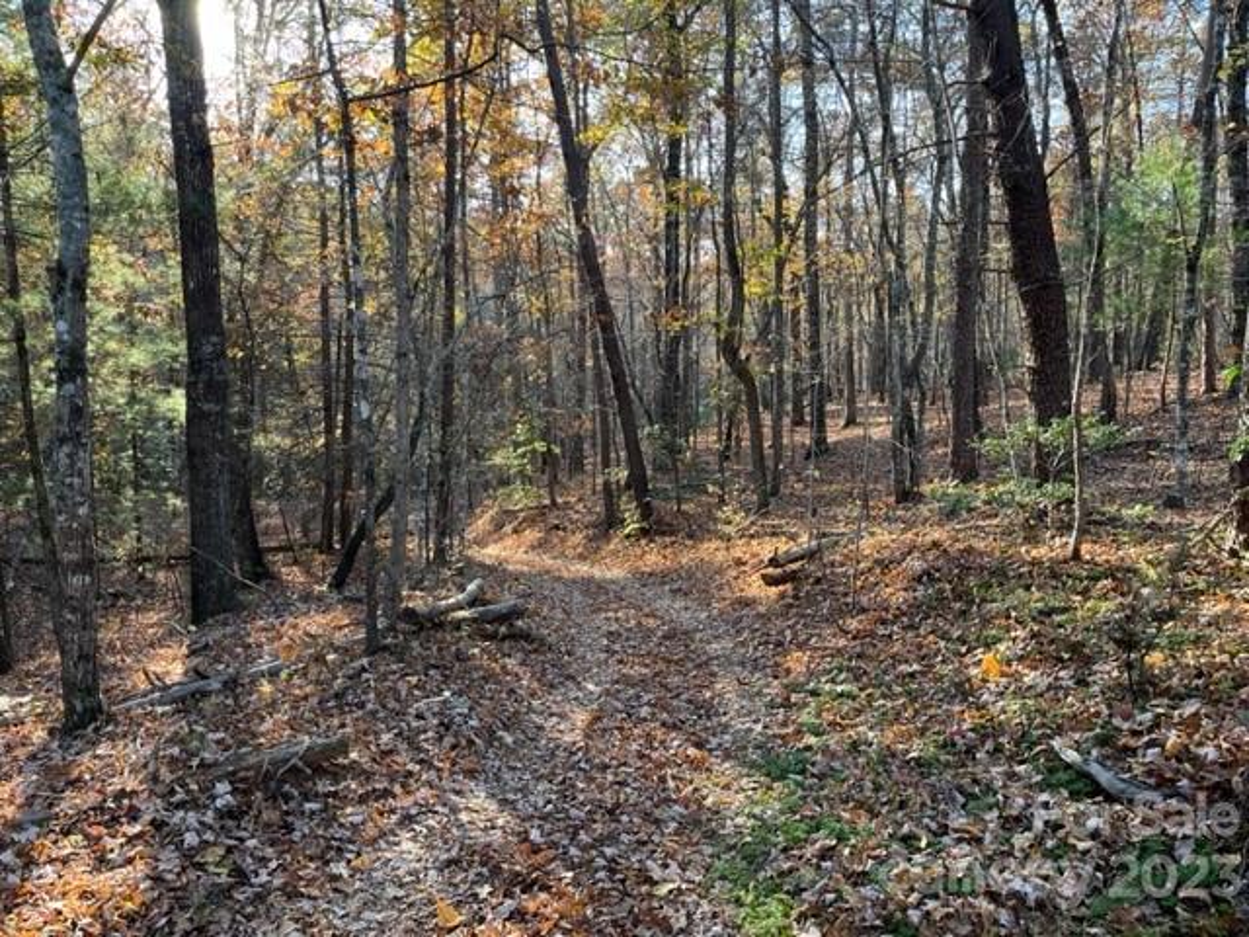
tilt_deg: -7.6
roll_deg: -0.7
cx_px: 624
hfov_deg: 67.3
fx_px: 938
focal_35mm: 26
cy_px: 468
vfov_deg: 53.1
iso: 64
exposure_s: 1/164
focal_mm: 5.1
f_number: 1.6
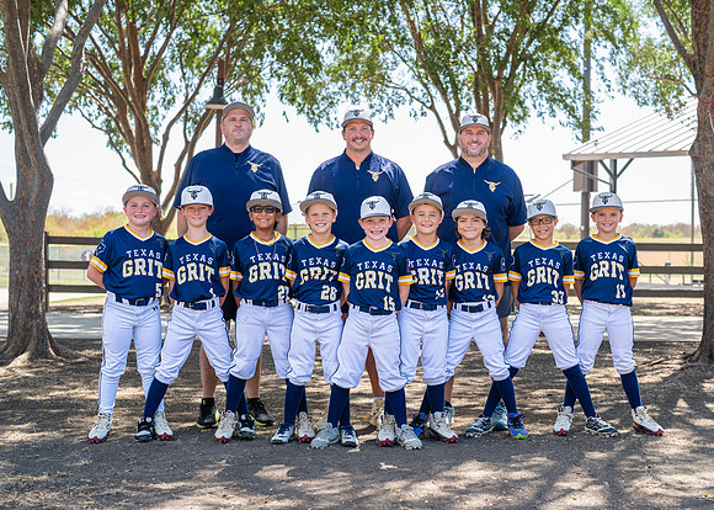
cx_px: 400
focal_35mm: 58
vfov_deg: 24.4
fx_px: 1181
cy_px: 275
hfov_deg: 33.6
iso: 100
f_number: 3.5
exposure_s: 1/250
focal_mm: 50
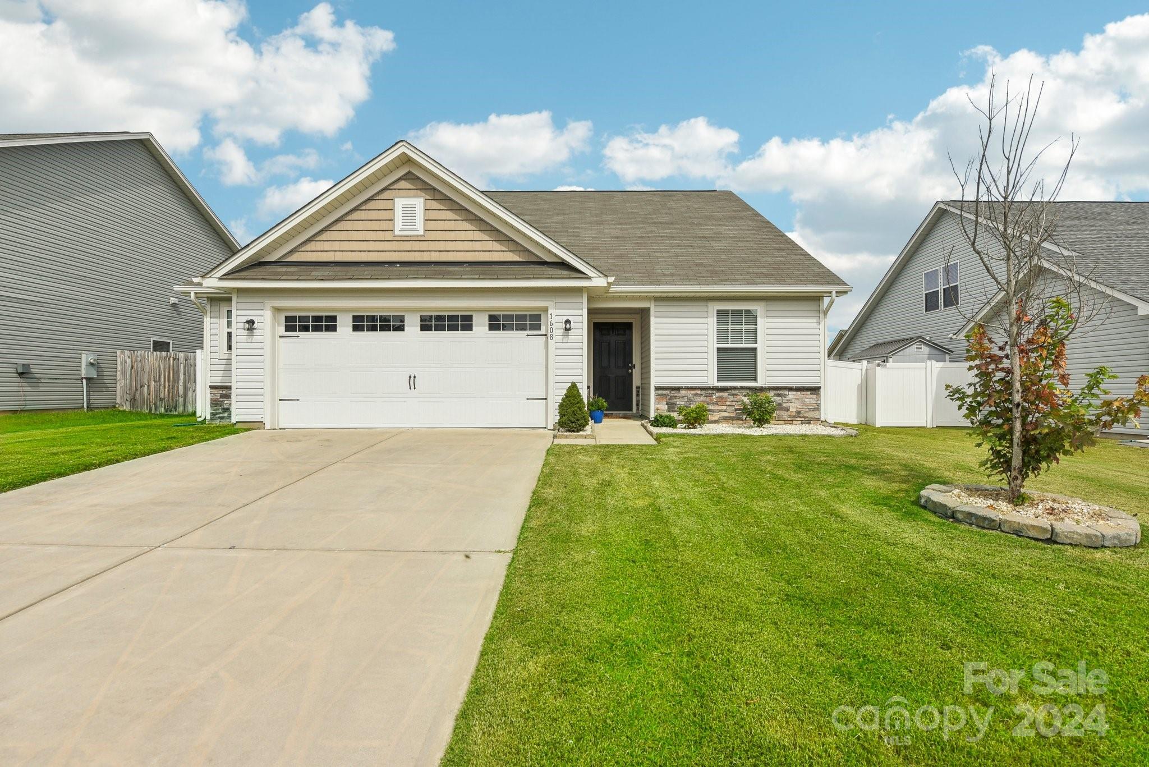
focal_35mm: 17
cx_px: 574
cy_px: 384
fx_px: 543
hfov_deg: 93.3
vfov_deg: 70.5
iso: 200
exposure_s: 1/1000
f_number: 8
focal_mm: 17
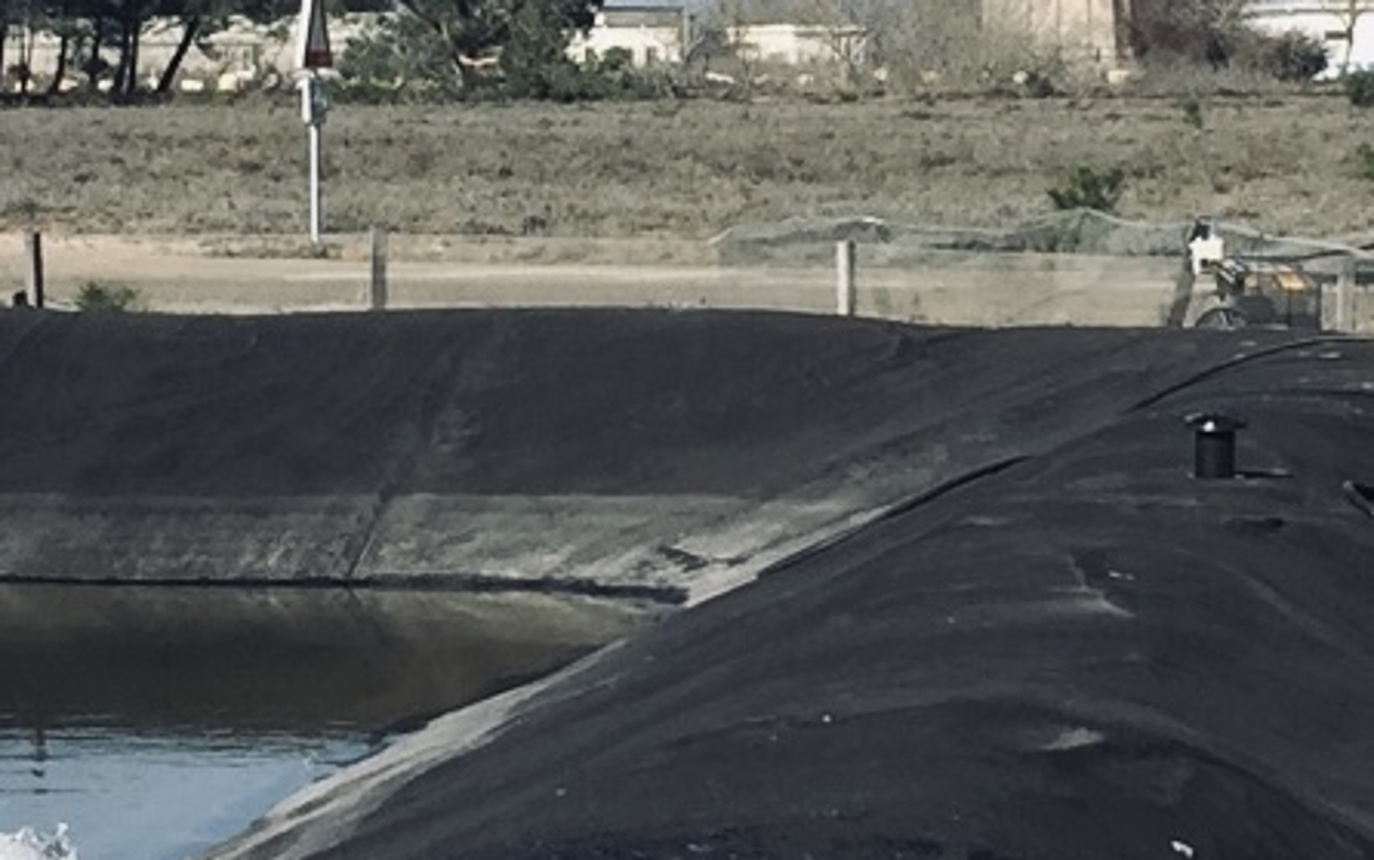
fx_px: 3521
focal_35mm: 94
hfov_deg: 22.0
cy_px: 160
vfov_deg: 13.8
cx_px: 439
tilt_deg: -1.5
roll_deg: +0.5
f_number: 2.2
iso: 32
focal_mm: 4.15
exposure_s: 1/1799
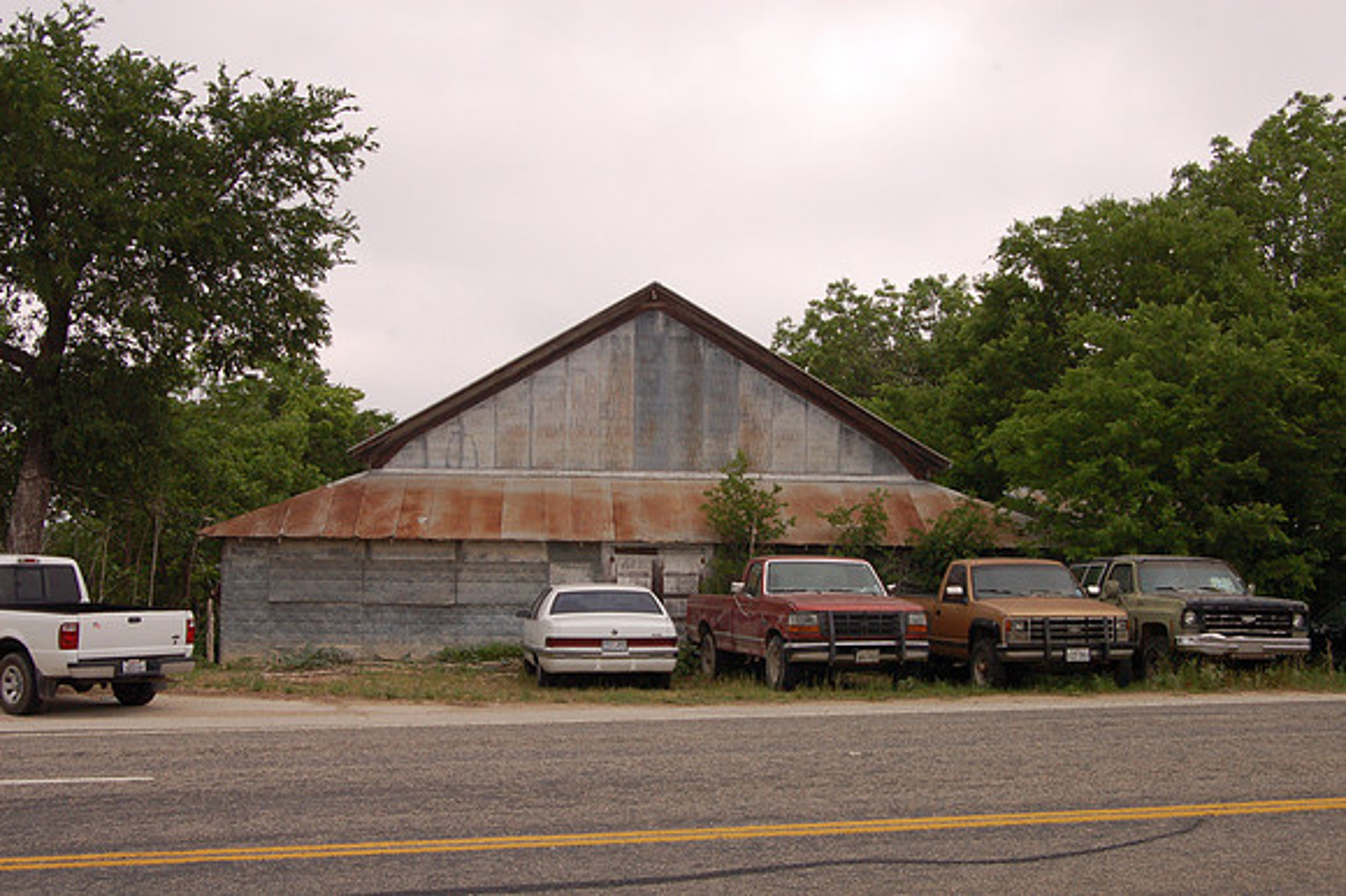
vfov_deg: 28.0
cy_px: 448
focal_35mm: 48
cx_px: 673
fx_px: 1794
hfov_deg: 41.1
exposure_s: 1/320
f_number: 11
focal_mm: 32
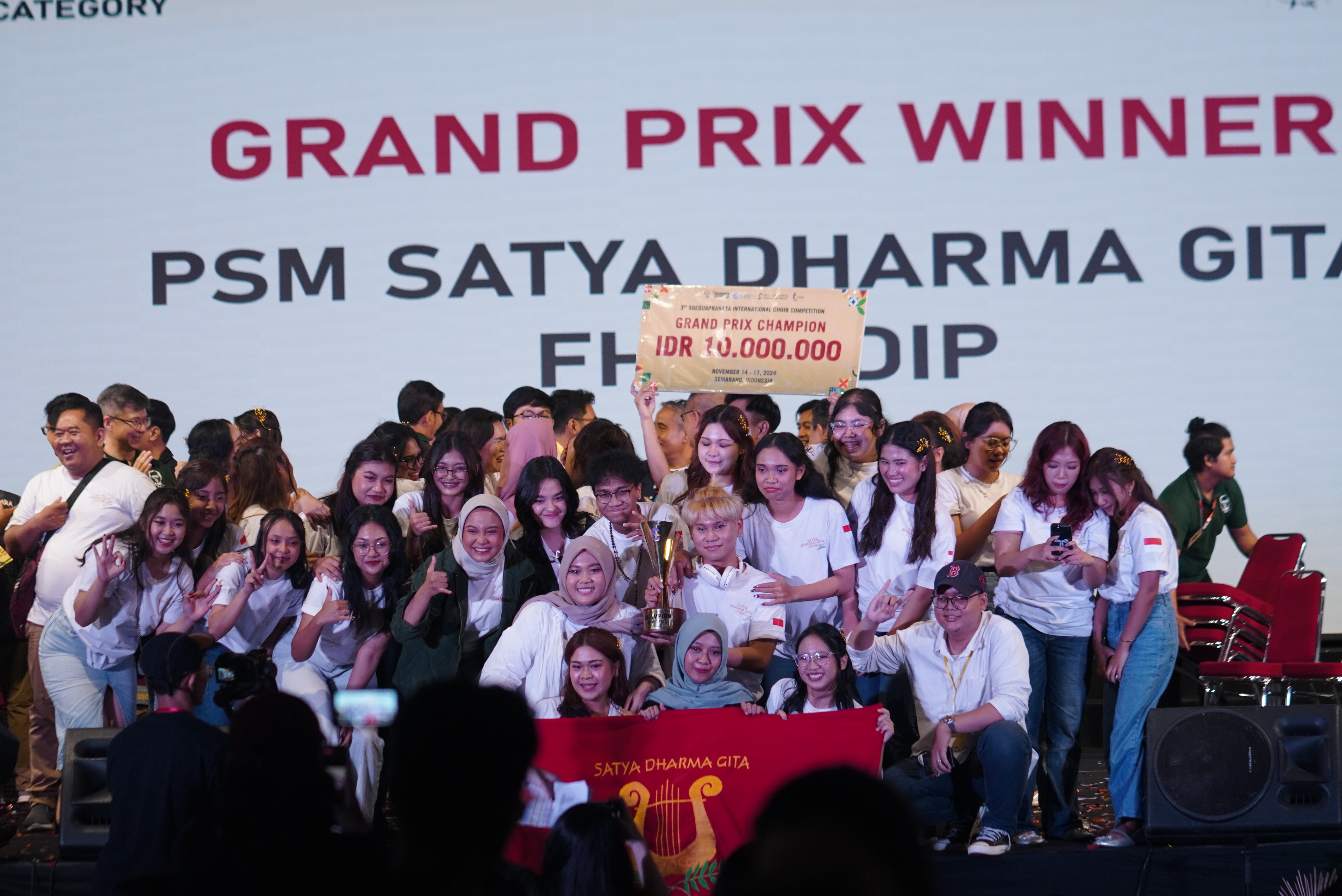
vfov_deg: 13.1
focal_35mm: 105
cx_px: 671
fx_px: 3916
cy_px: 448
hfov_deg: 19.4
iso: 800
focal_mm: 70
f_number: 2.8
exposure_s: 1/250
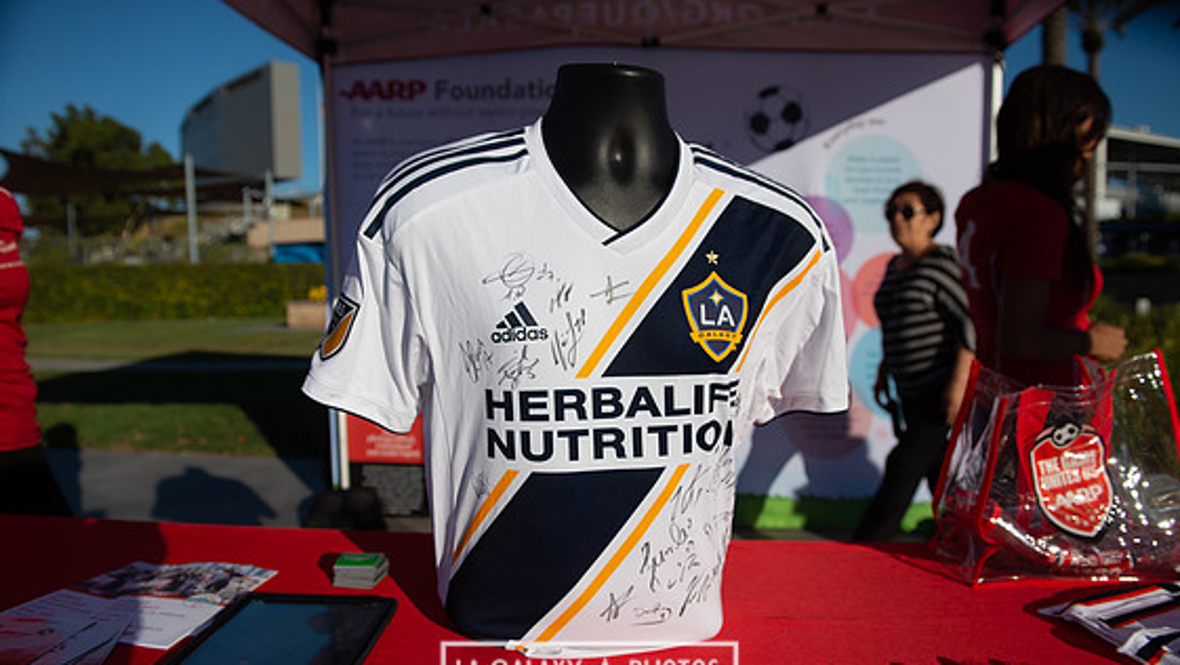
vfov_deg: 44.4
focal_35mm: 26
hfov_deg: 71.9
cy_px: 355
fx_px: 814
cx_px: 589
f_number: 4
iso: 140
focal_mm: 24
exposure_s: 1/4000
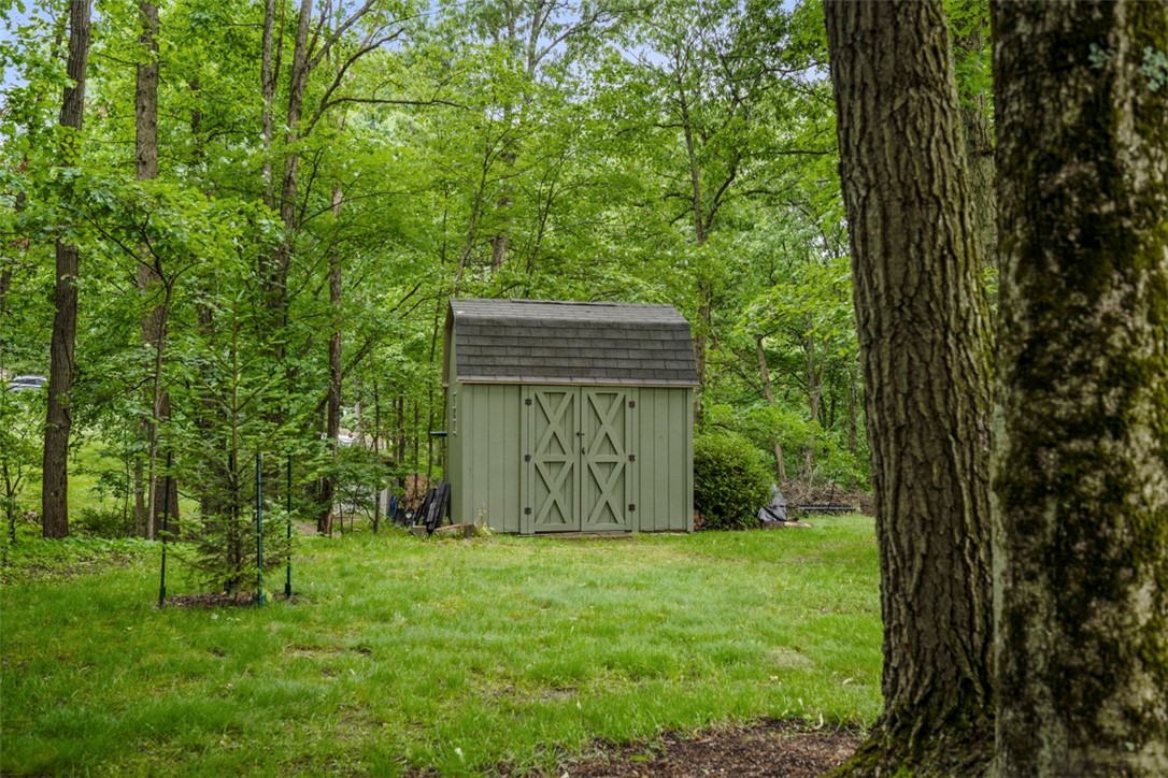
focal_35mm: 30
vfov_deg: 43.6
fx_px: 973
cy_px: 389
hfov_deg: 61.9
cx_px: 584
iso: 400
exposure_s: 1/80
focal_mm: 30
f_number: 4
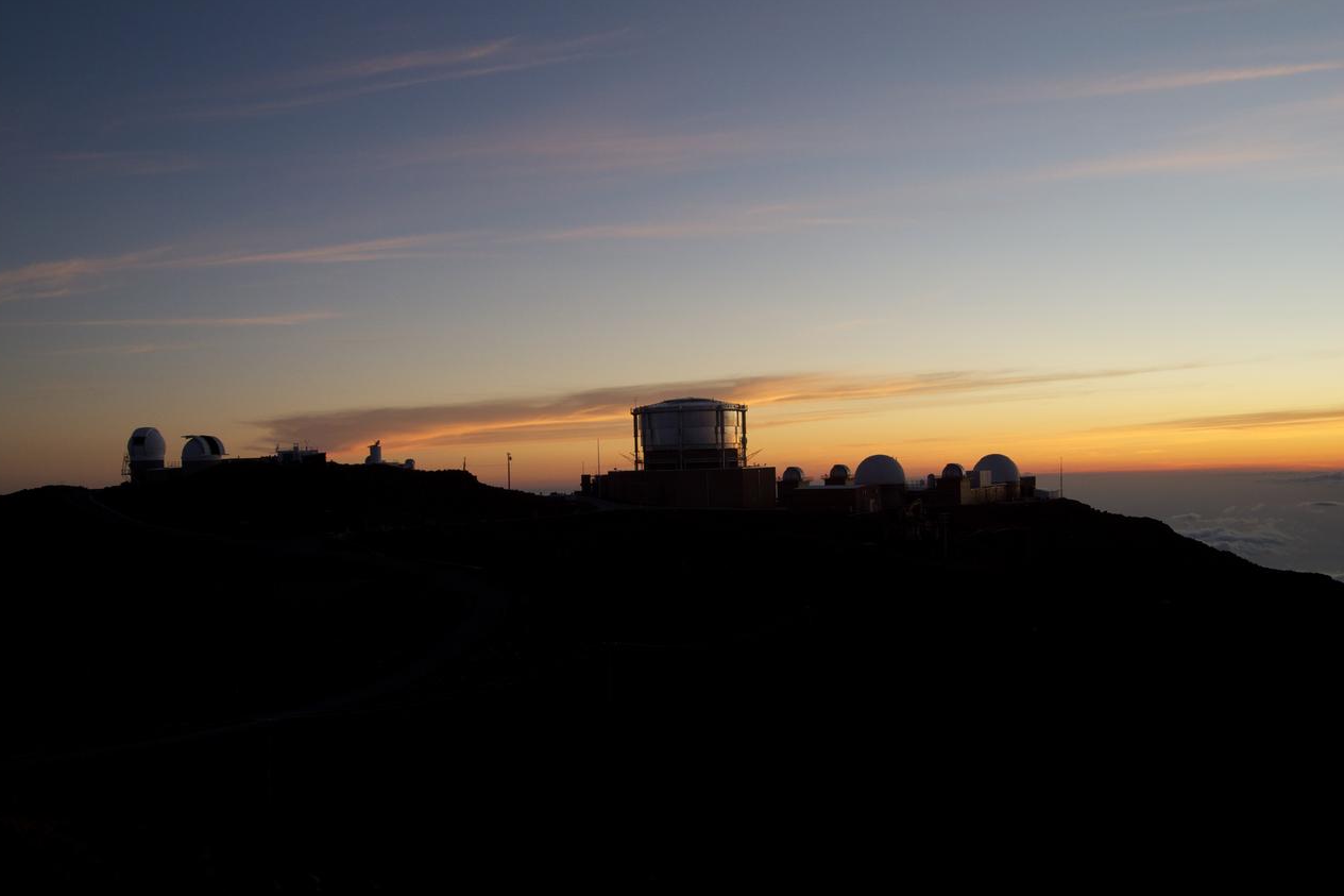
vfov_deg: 33.4
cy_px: 455
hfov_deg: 48.5
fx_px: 1493
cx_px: 665
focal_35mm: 40
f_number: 3.2
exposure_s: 1/195
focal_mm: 8.1
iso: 100
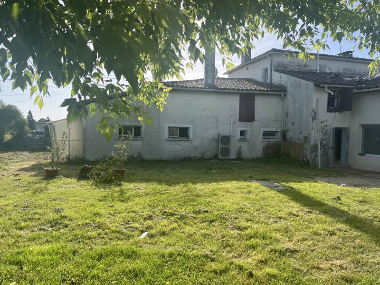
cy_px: 142
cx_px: 190
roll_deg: -1.0
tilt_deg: -3.8
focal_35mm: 26
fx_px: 285
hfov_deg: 67.3
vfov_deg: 53.1
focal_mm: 5.1
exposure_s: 1/2062
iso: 50
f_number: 1.6
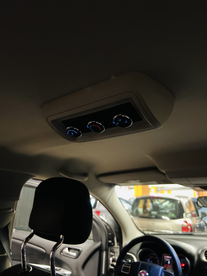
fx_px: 207
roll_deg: +0.2
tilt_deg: +15.7
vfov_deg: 67.3
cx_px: 104
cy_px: 138
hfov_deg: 53.1
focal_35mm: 26
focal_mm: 5.7
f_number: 1.5
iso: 1000
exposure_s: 1/25
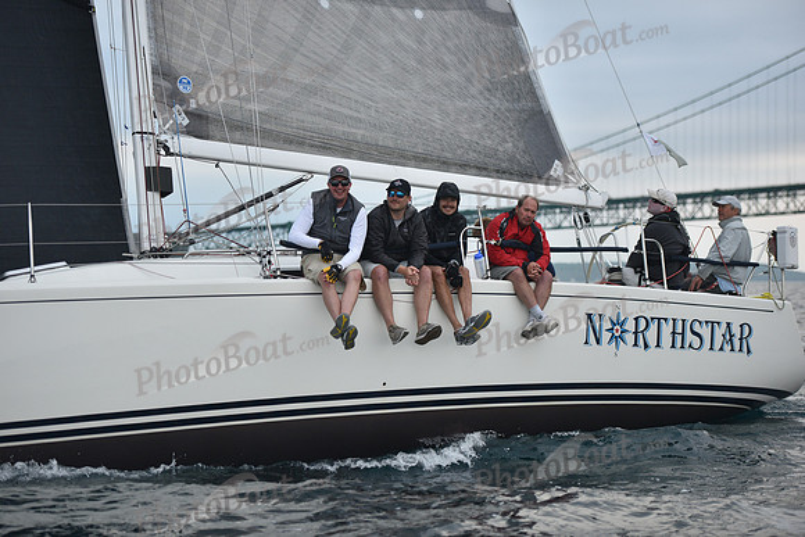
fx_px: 2058
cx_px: 402
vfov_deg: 14.9
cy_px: 268
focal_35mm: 92
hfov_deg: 22.1
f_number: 2.8
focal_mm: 92
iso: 500
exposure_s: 1/640
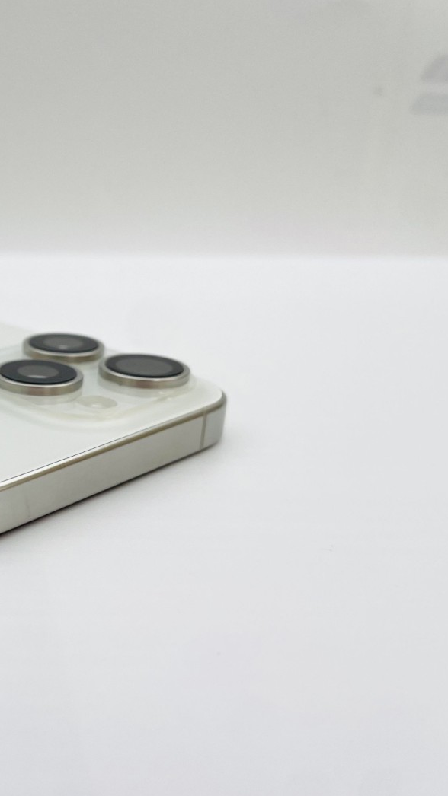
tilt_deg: -20.1
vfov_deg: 51.6
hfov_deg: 27.1
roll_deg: -0.7
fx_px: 824
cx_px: -79
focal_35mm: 39
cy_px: 410
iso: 32
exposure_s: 1/407
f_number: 1.6
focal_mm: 4.2
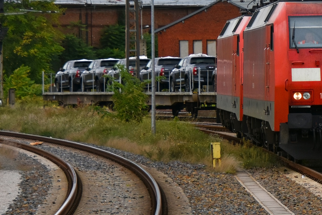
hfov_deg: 5.7
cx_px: 354
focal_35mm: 358
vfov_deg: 3.8
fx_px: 3202
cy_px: 32
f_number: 8
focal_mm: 100
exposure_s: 1/500
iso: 360
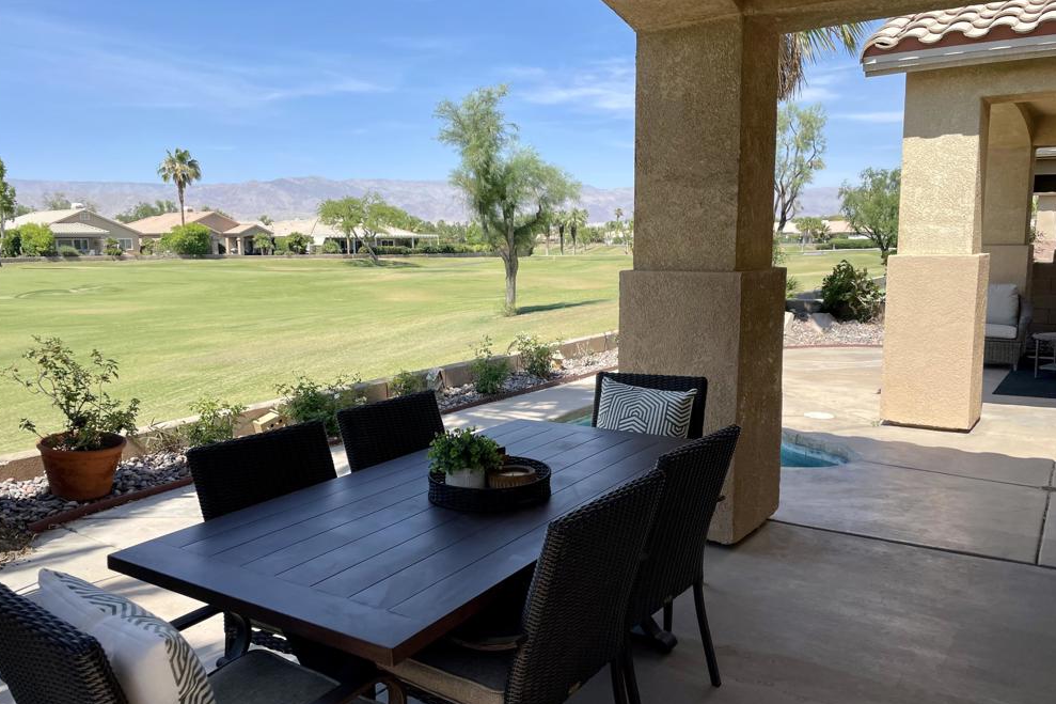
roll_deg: +0.5
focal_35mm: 28
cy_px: 375
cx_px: 531
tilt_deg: -8.6
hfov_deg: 65.5
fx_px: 821
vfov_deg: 46.4
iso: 32
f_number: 1.6
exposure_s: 1/2618
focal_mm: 4.2
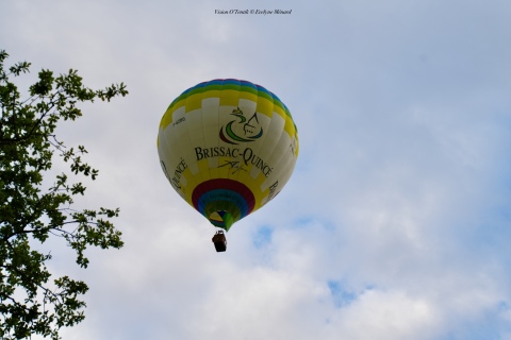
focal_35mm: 130
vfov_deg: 10.5
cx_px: 256
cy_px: 170
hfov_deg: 15.8
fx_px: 1845
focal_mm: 130
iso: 100
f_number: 5.6
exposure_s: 1/200
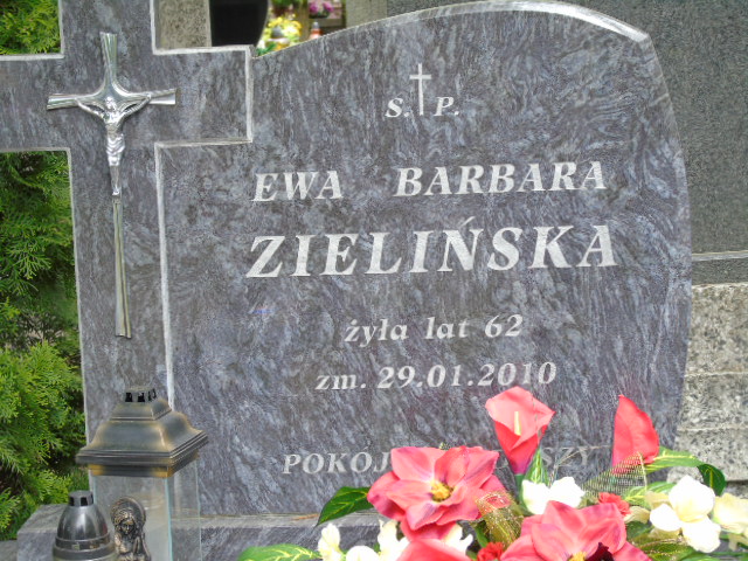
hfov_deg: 18.2
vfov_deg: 13.7
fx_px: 2334
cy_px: 280
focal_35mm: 108
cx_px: 374
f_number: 4.4
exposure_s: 1/50
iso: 80
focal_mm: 19
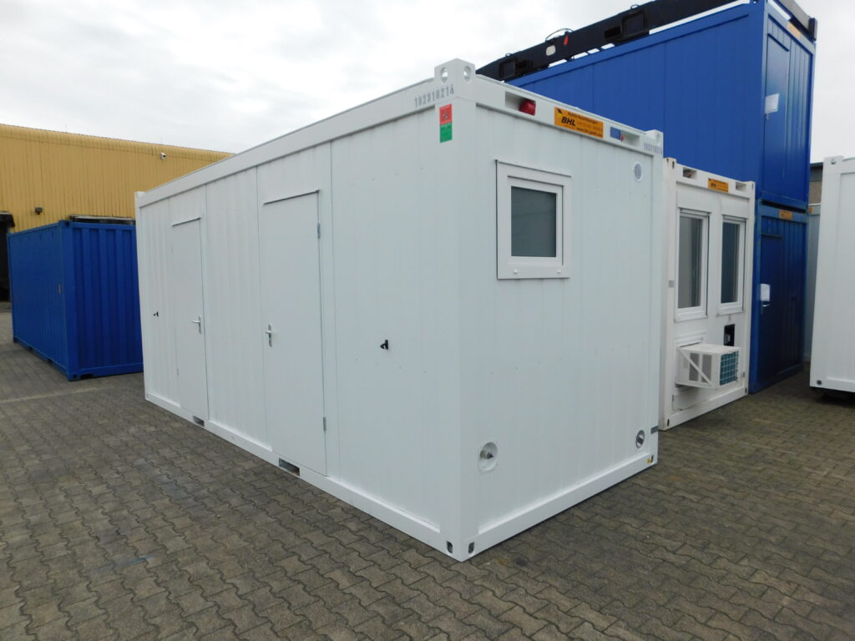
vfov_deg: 58.9
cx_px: 428
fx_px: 568
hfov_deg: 73.9
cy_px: 320
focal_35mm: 23
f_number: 6
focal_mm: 4
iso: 125
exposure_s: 1/500
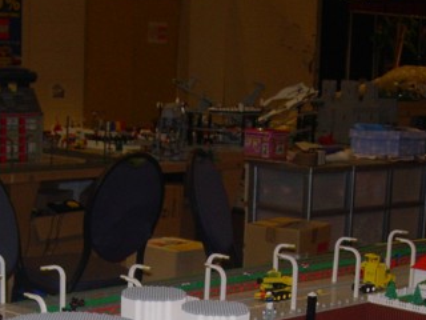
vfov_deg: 15.0
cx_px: 212
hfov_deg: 20.7
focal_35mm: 95
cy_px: 383
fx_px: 1169
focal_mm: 7.8
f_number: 2.8
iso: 79
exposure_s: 1/64
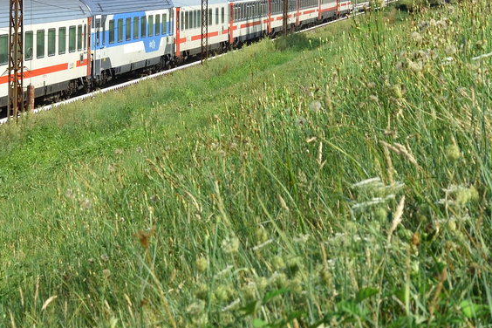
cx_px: 120
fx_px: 2442
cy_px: -85
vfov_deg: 7.6
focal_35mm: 179
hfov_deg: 11.5
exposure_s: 1/640
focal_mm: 35
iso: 200
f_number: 7.1
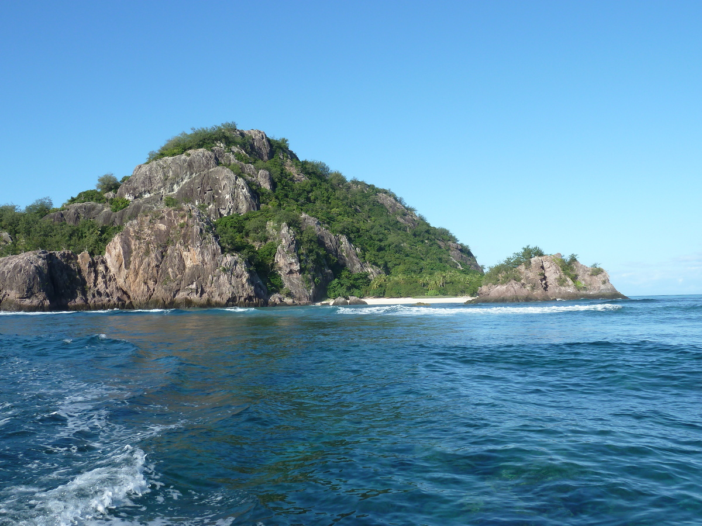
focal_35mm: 30
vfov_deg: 46.8
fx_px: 608
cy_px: 263
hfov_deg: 60.0
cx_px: 351
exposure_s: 1/500
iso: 80
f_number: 4
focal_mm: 5
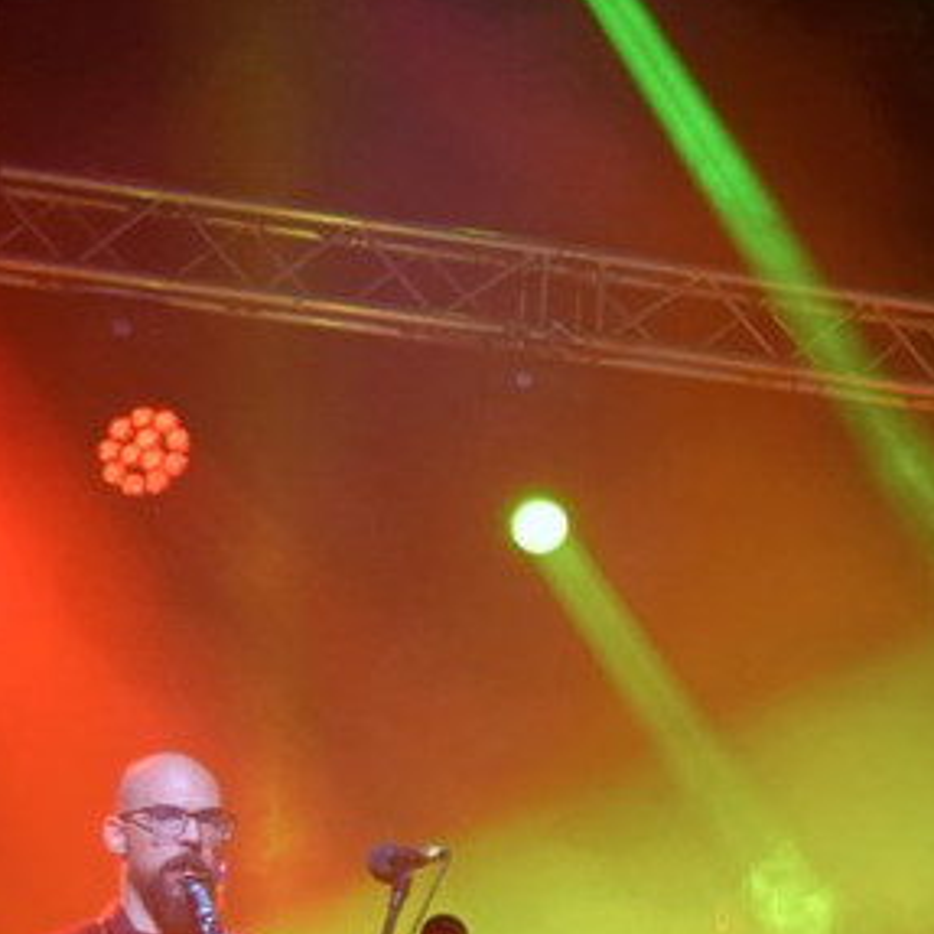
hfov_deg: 11.6
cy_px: 1279
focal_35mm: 144
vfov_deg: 11.8
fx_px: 4389
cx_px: 1412
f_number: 4.5
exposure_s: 1/80
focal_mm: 27
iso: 400
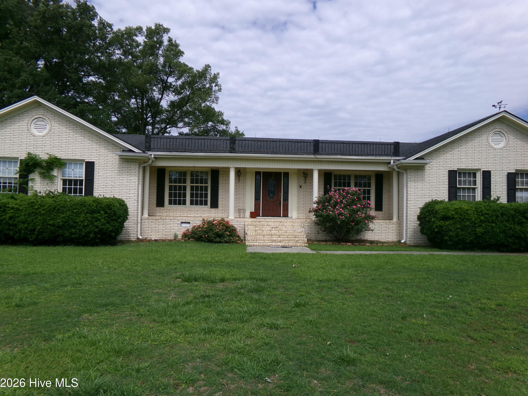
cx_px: 265
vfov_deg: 54.9
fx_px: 381
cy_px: 195
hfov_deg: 69.4
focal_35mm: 25
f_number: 11.07
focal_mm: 4.3
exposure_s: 1/180
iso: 100
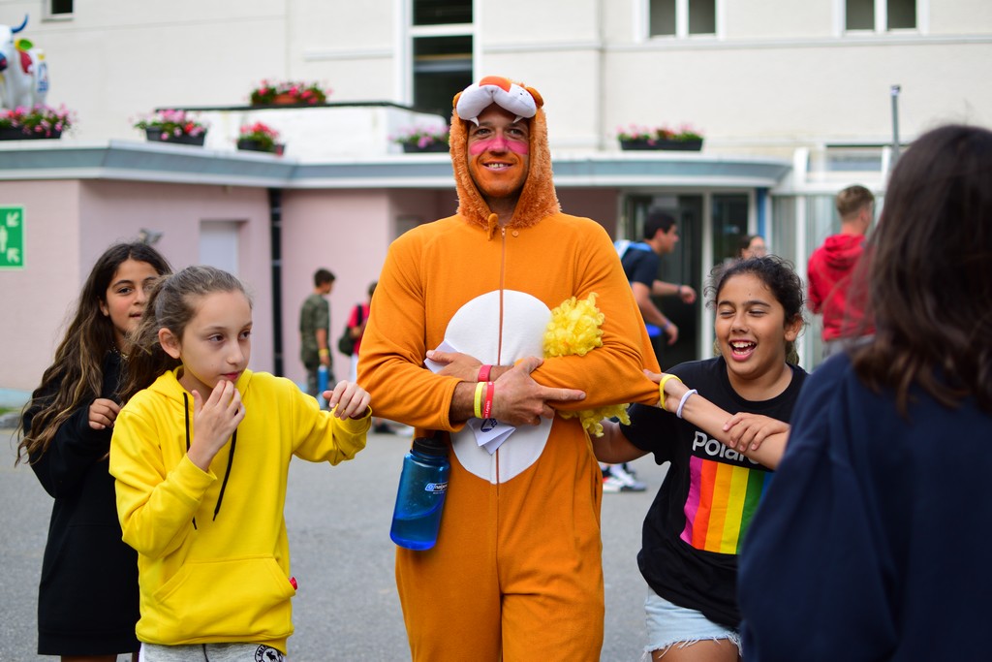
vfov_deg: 25.8
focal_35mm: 52
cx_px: 496
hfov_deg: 37.8
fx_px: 1447
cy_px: 331
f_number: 1.8
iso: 100
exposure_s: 1/320
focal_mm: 35
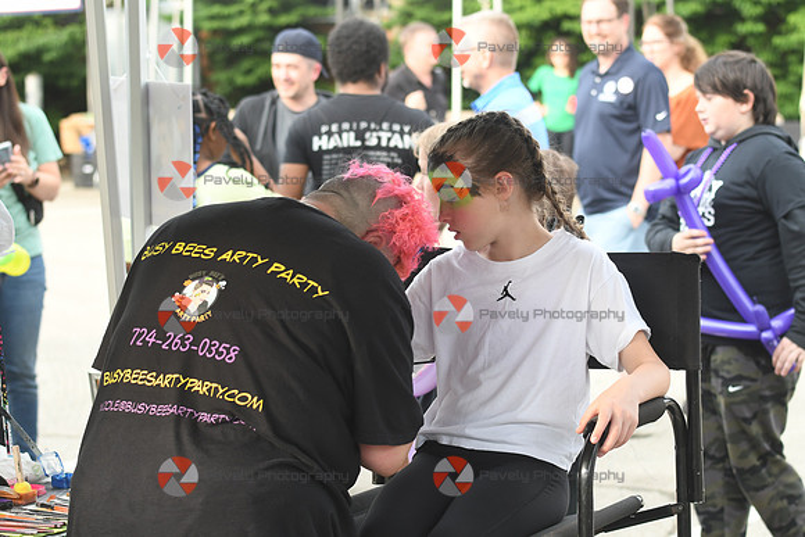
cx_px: 402
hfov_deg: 19.5
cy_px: 268
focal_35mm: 105
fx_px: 2348
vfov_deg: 13.0
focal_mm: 70
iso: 400
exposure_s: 1/250
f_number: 4
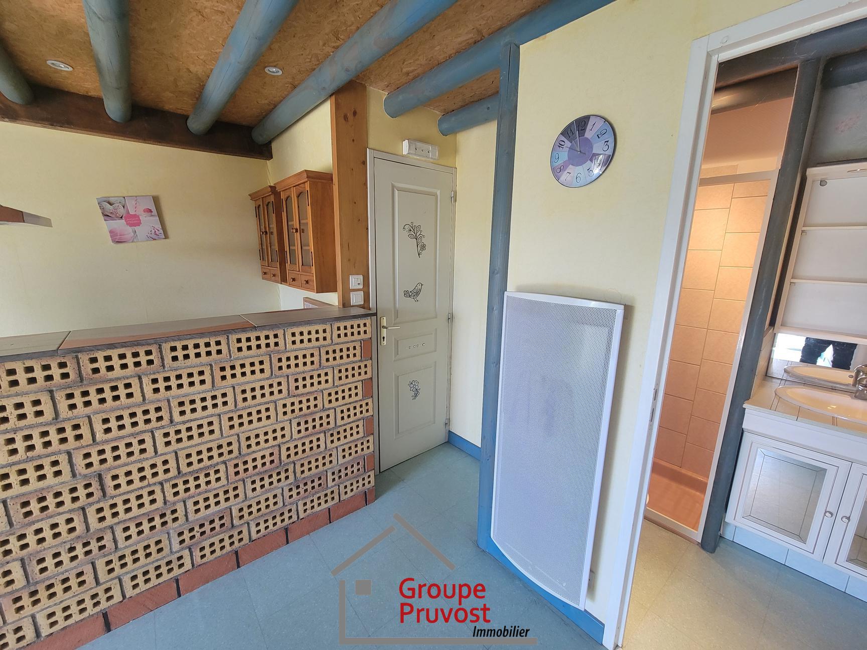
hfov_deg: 106.2
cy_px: 325
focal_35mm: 13
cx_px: 434
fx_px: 326
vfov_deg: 89.9
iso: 200
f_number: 2.2
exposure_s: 1/50
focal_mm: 2.2
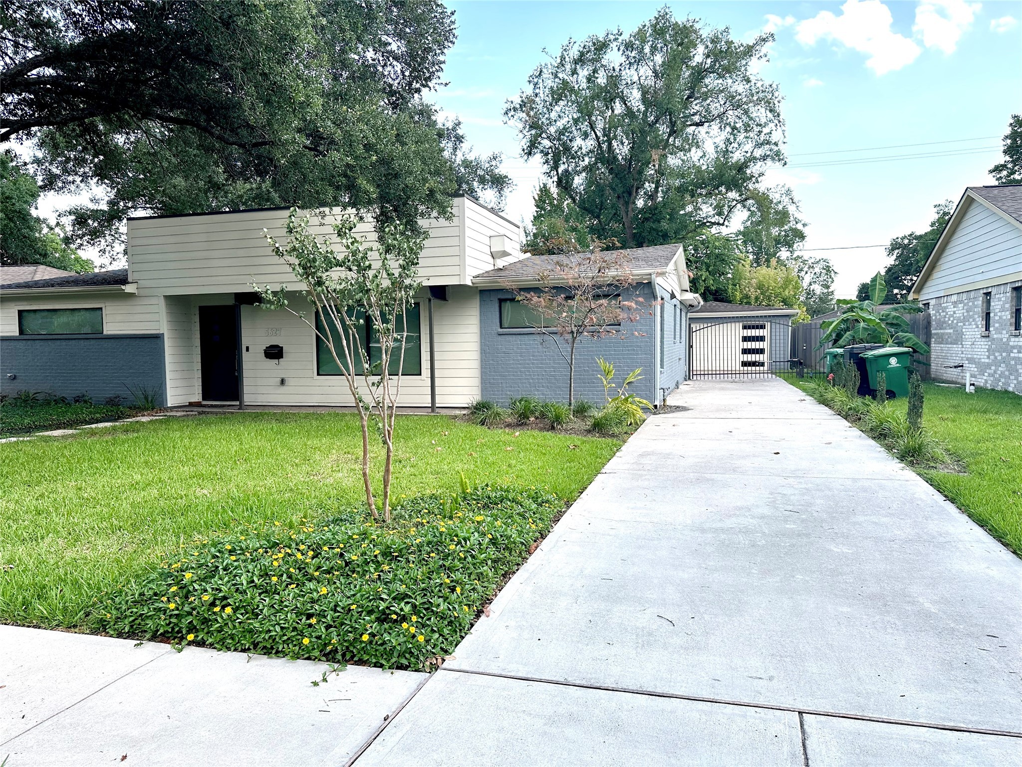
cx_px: 511
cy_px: 384
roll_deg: +0.2
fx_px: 709
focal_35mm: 24
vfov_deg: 56.8
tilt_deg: -3.3
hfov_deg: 71.6
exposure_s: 1/580
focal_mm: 6.86
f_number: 1.78
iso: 80
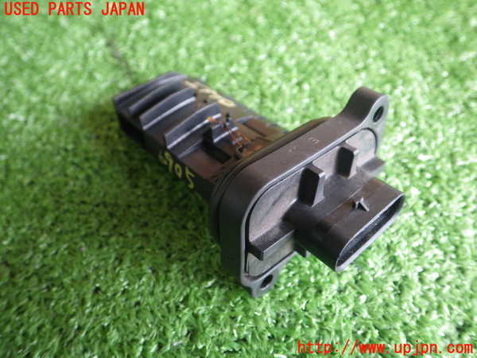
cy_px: 179
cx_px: 238
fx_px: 427
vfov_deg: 45.4
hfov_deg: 58.4
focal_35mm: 31
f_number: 2.3
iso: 320
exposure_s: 1/45
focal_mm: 5.5
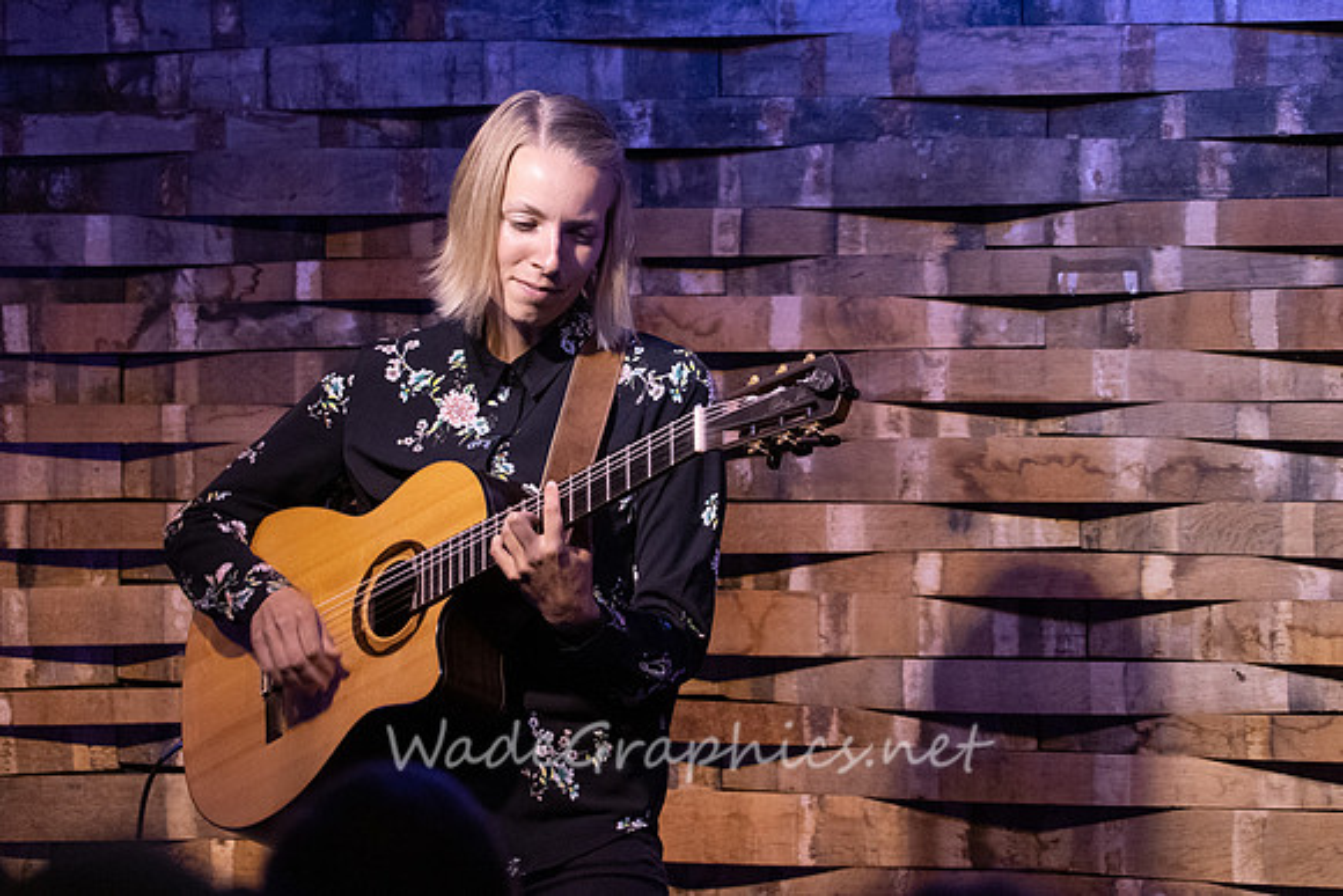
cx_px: 607
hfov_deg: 7.1
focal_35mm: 291
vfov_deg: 4.7
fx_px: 10853
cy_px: 364
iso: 6400
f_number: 6.3
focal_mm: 240
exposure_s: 1/125
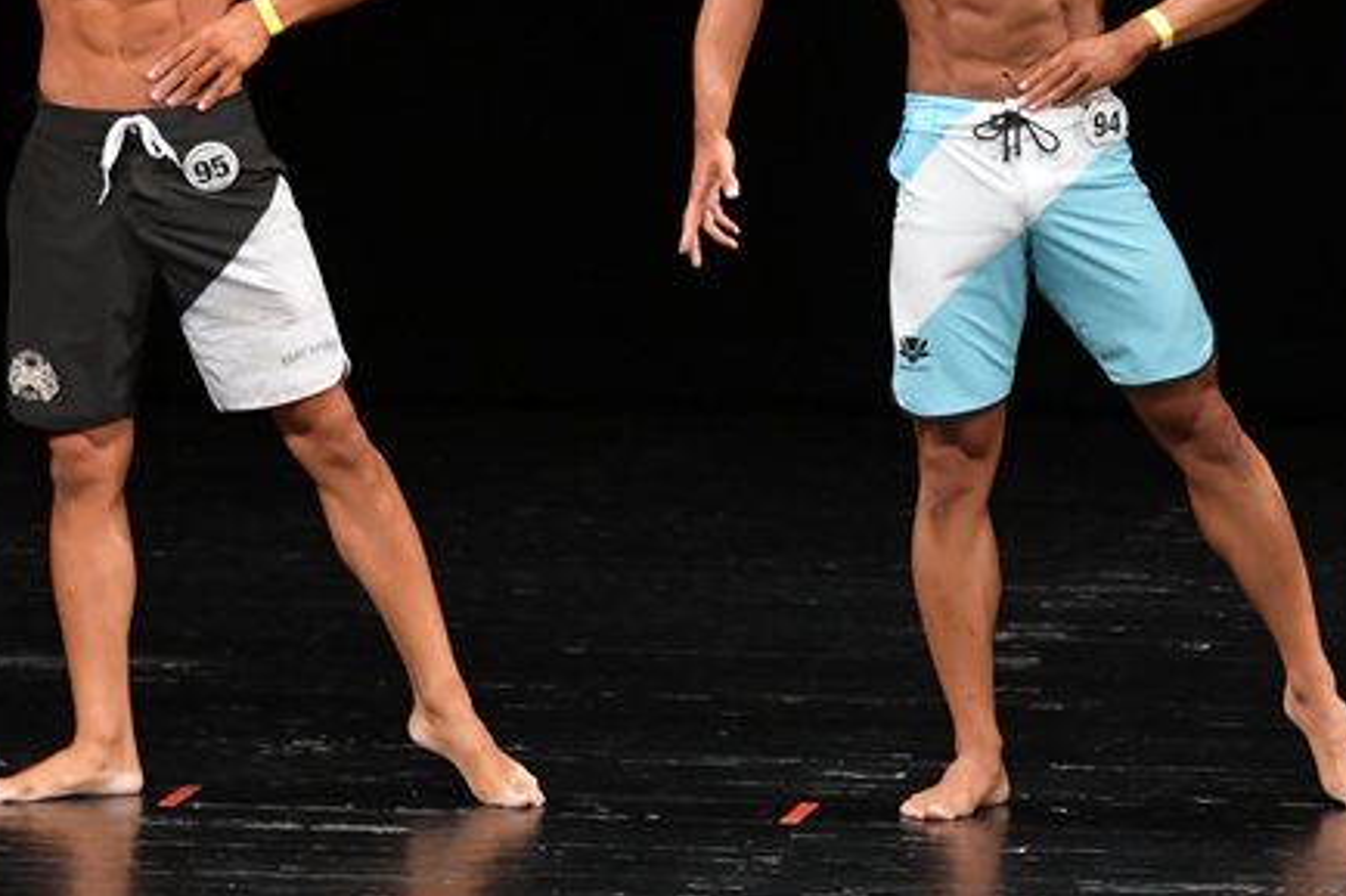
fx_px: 17005
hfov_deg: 4.5
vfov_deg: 3.0
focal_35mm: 455
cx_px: 709
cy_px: 146
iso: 3200
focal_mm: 170
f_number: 5.6
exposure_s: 1/400
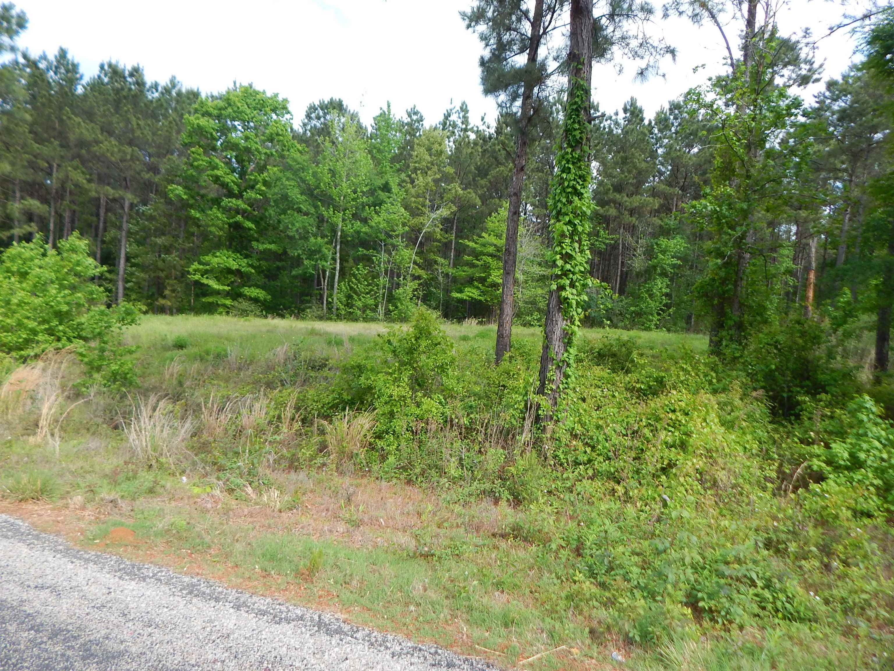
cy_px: 336
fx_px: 568
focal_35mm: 22
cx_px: 447
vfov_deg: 61.1
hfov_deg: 76.4
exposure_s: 1/640
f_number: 3
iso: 125
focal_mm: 4
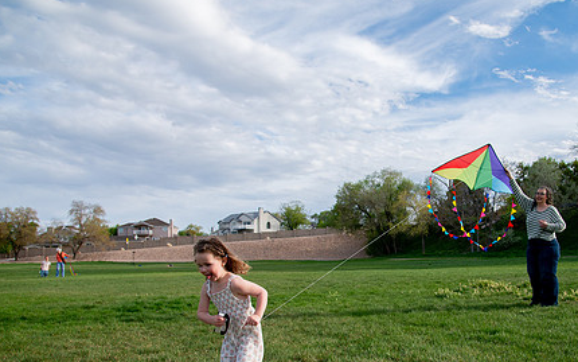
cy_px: 252
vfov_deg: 37.8
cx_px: 341
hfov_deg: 57.8
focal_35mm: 33
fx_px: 520
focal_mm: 24
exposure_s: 1/640
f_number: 5
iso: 200
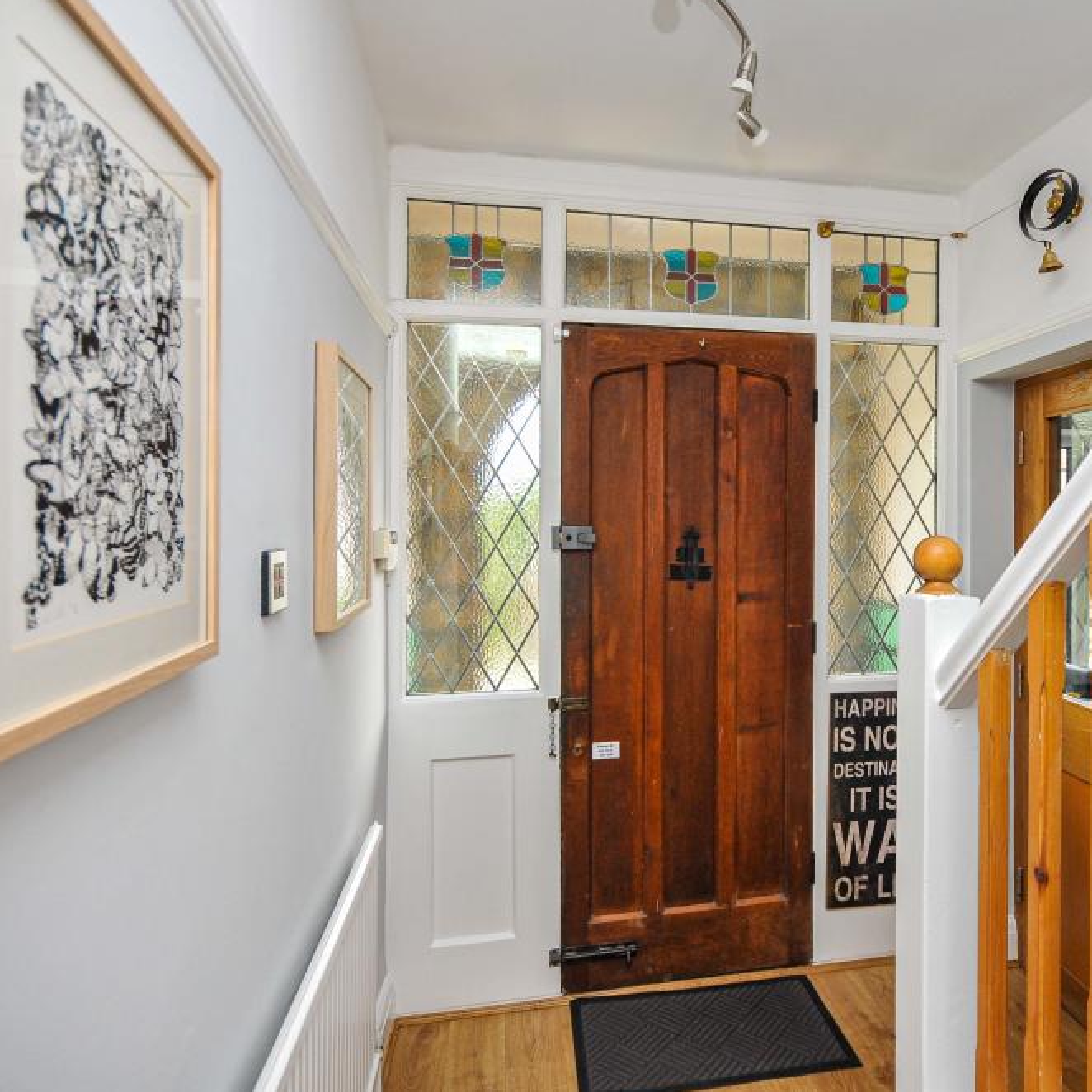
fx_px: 773
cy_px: 554
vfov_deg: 70.5
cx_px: 673
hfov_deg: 69.5
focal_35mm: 22
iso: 400
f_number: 5.6
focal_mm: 11
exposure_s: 1/60
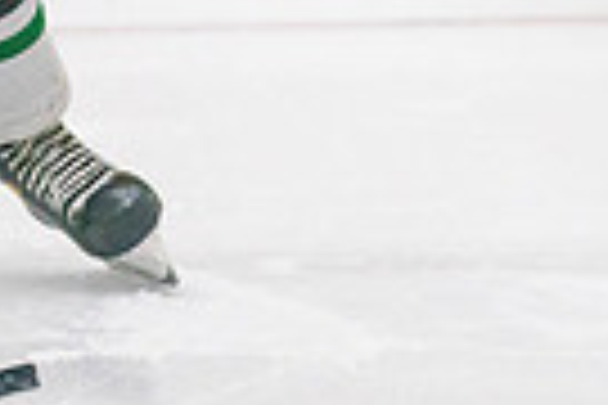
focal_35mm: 709
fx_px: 11973
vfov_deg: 1.9
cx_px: -458
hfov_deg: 2.9
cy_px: -104
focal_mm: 109
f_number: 2.8
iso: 3200
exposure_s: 1/1250
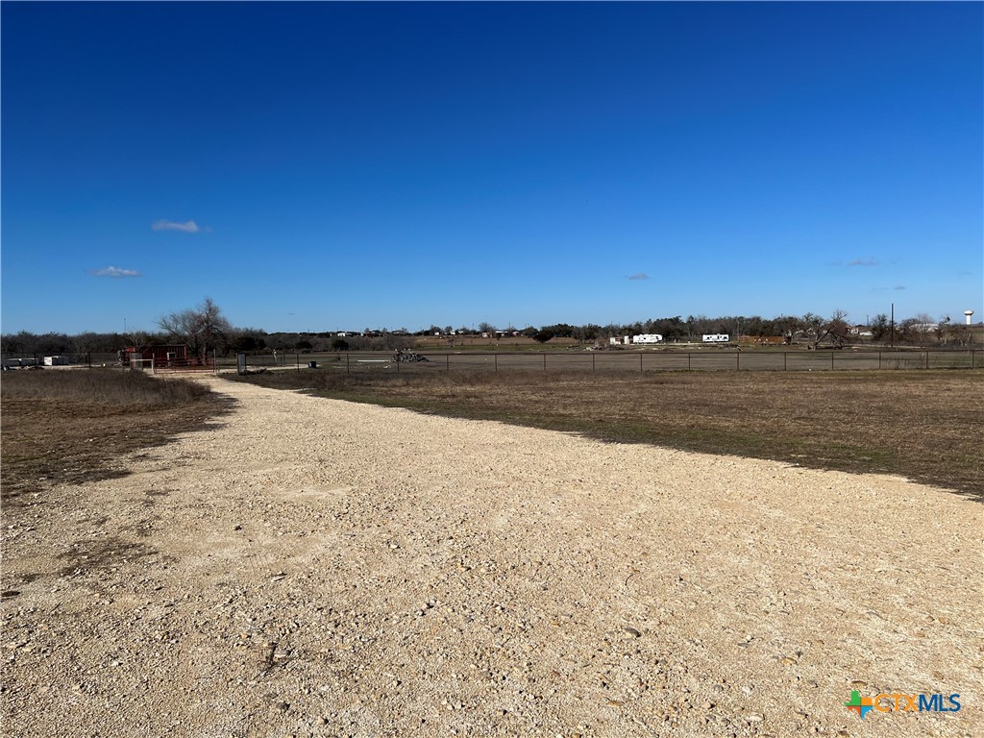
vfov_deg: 53.1
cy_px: 369
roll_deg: +1.1
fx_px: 739
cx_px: 492
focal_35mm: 26
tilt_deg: -2.5
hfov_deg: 67.3
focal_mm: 5.7
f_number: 1.5
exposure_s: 1/8000
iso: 50
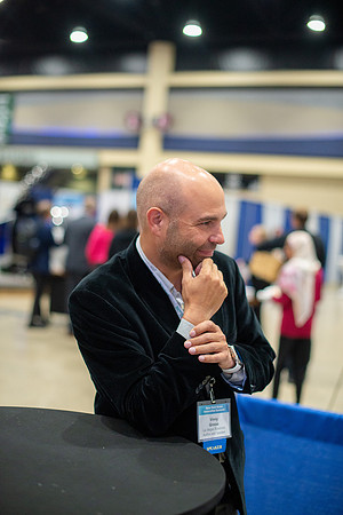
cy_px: 258
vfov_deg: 39.6
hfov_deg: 27.0
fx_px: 715
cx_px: 172
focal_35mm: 50
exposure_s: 1/200
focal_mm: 50
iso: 1600
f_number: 2
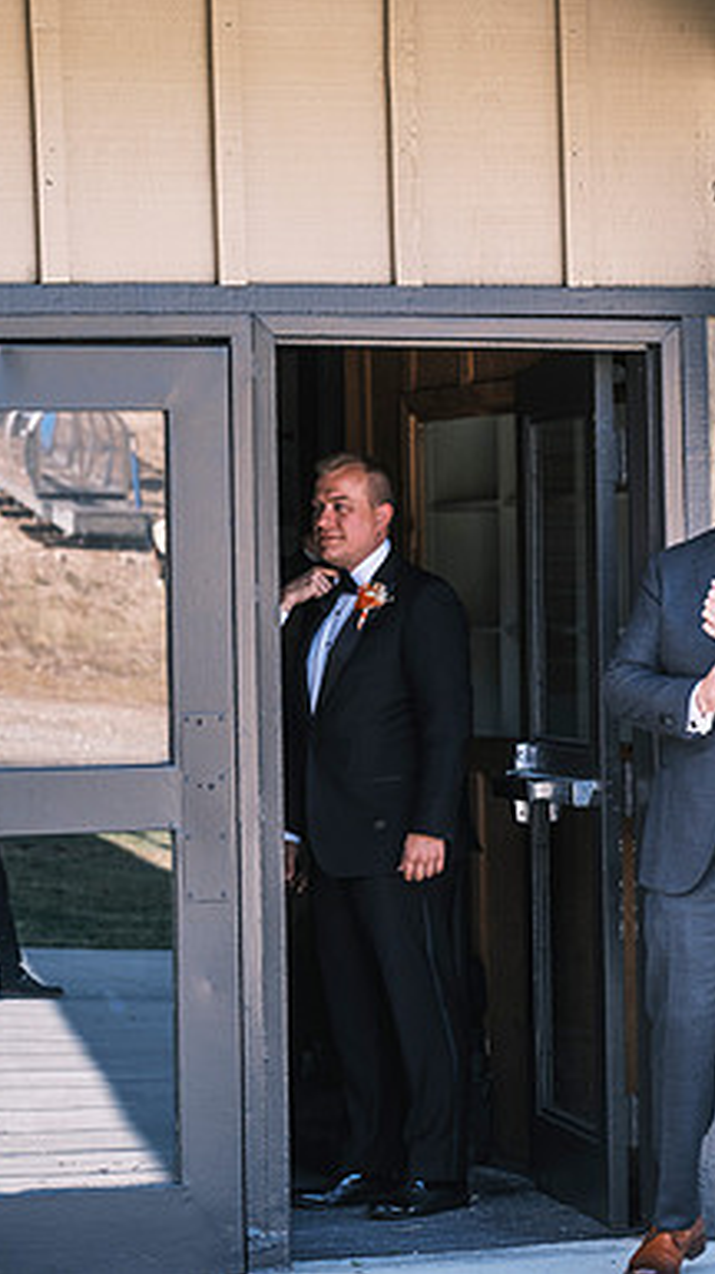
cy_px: 637
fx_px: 4323
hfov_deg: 9.4
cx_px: 540
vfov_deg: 16.8
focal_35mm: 128
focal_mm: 54.1
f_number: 4
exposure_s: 1/80
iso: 125
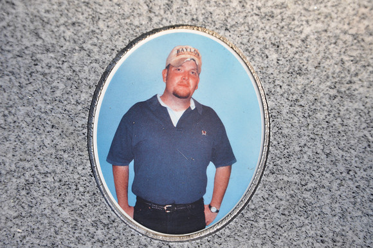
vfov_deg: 14.7
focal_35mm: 93
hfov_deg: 21.9
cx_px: 186
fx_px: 962
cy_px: 124
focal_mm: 62
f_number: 5.6
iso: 400
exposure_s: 1/125
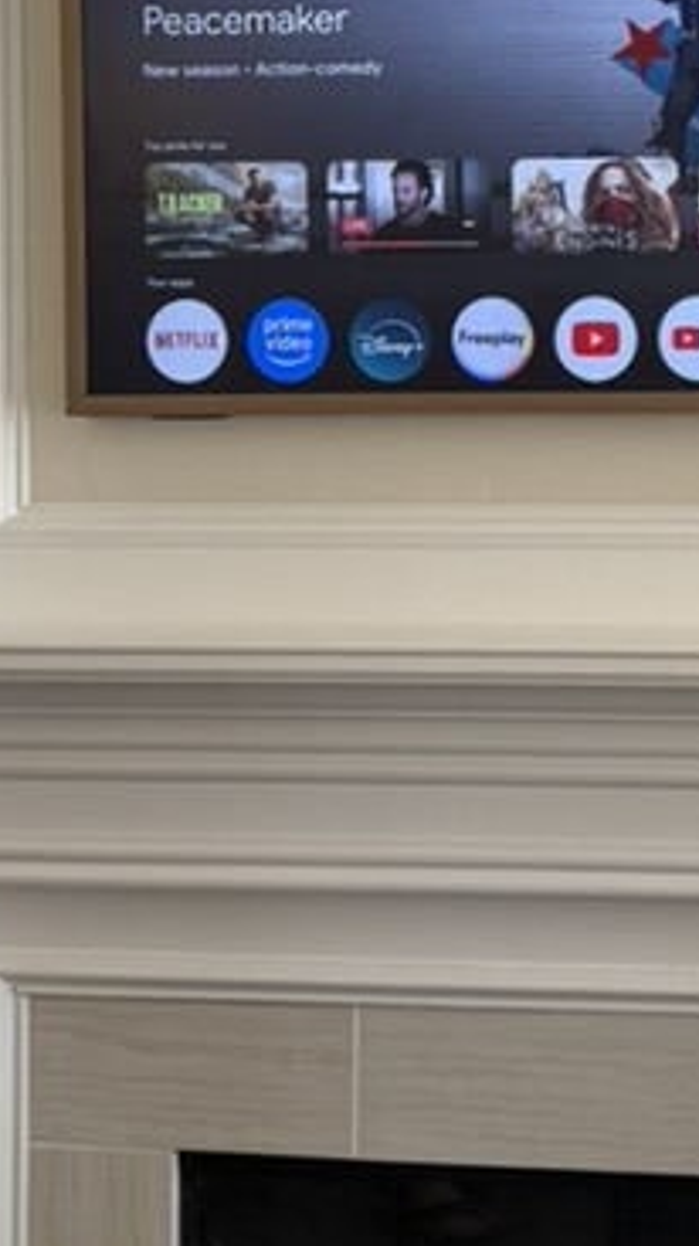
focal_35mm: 73
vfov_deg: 28.6
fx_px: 2409
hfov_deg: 15.8
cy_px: 340
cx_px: 886
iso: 125
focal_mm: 6.76
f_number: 1.78
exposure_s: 1/121
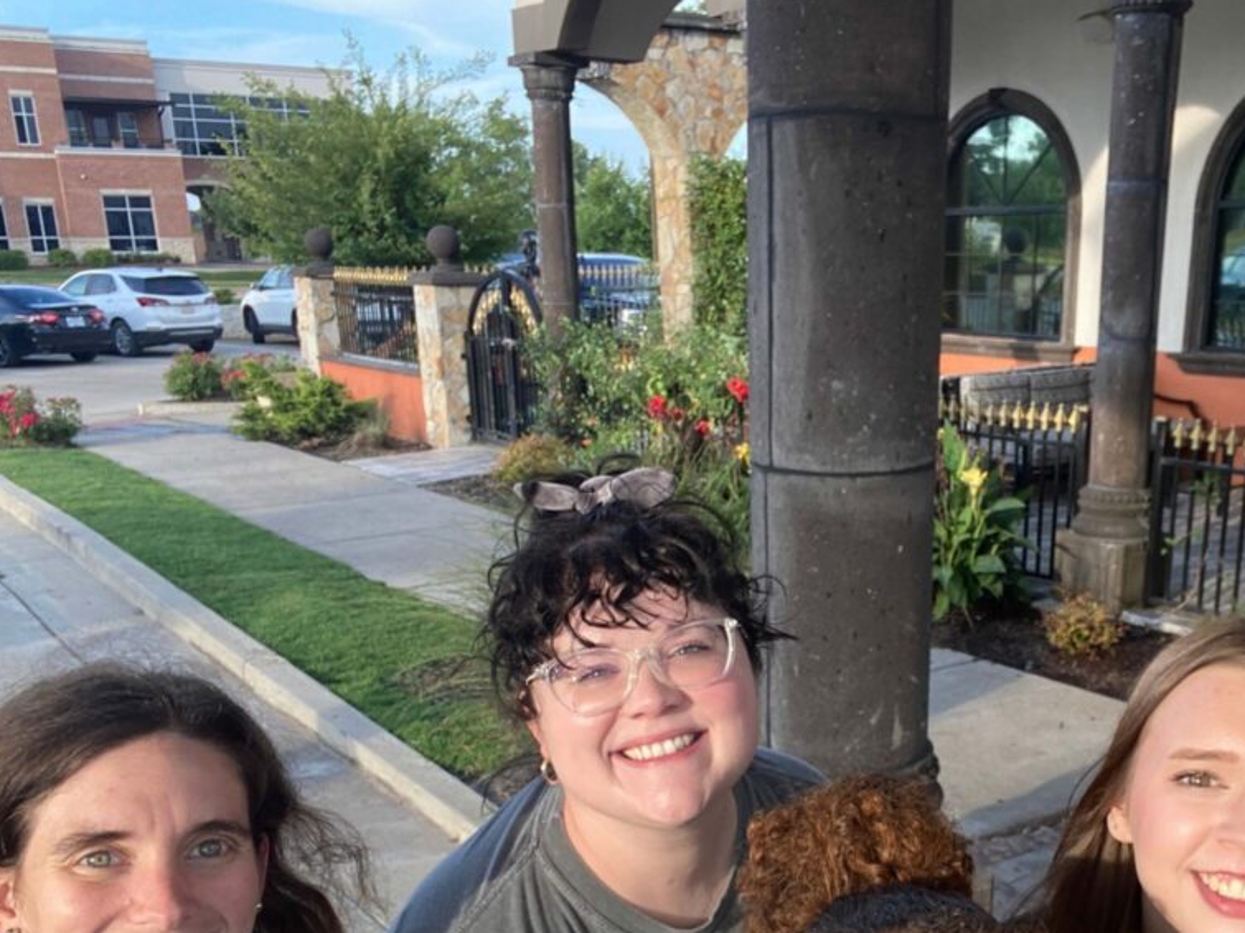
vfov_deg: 35.5
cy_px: 757
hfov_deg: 47.3
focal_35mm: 39
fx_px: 1402
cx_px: 806
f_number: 2.2
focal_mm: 2.71
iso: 25
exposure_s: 1/122
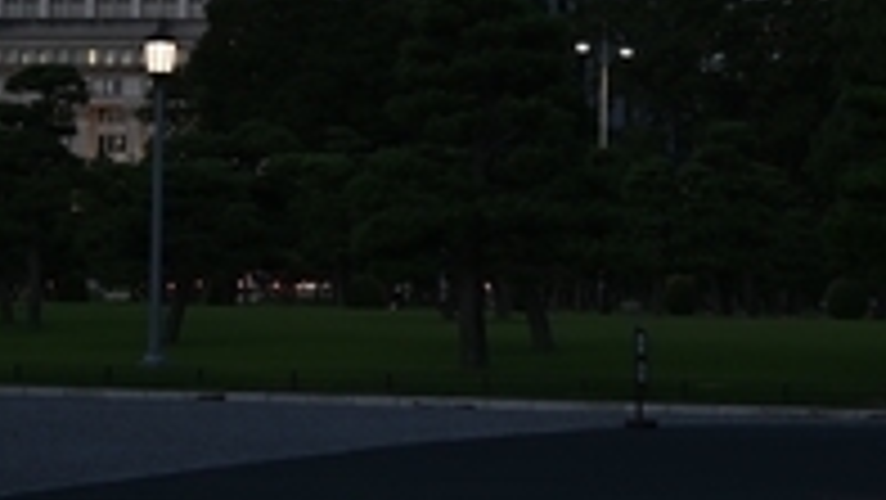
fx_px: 5006
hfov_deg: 10.1
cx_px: 445
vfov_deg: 5.6
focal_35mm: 213
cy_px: -311
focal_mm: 50
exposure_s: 1/200
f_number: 1.2
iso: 100
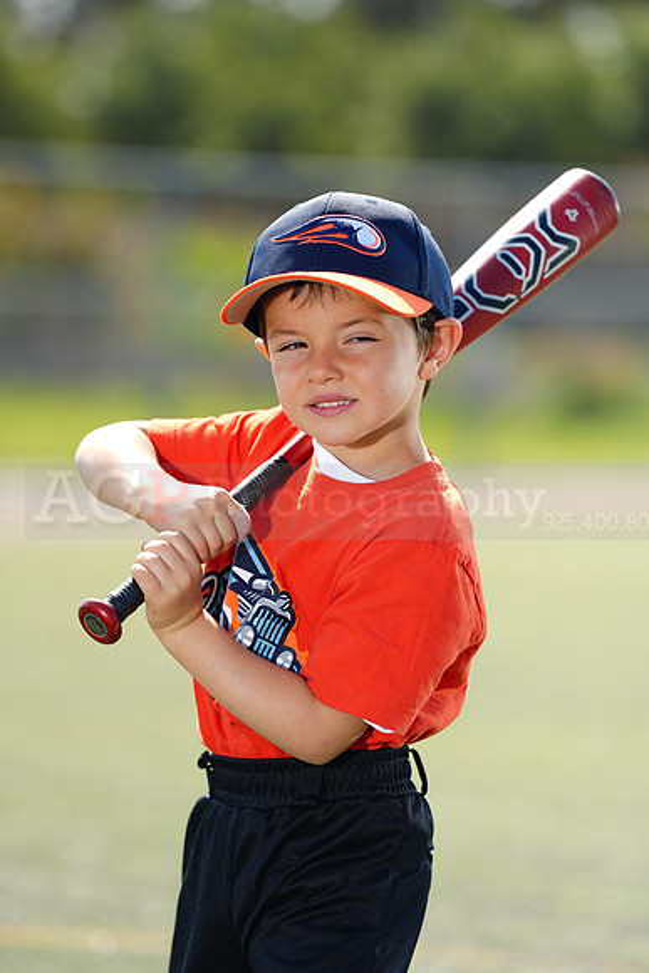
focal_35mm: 200
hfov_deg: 6.9
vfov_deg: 10.3
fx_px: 5405
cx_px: 324
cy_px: 486
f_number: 4
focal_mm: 200
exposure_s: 1/250
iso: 50
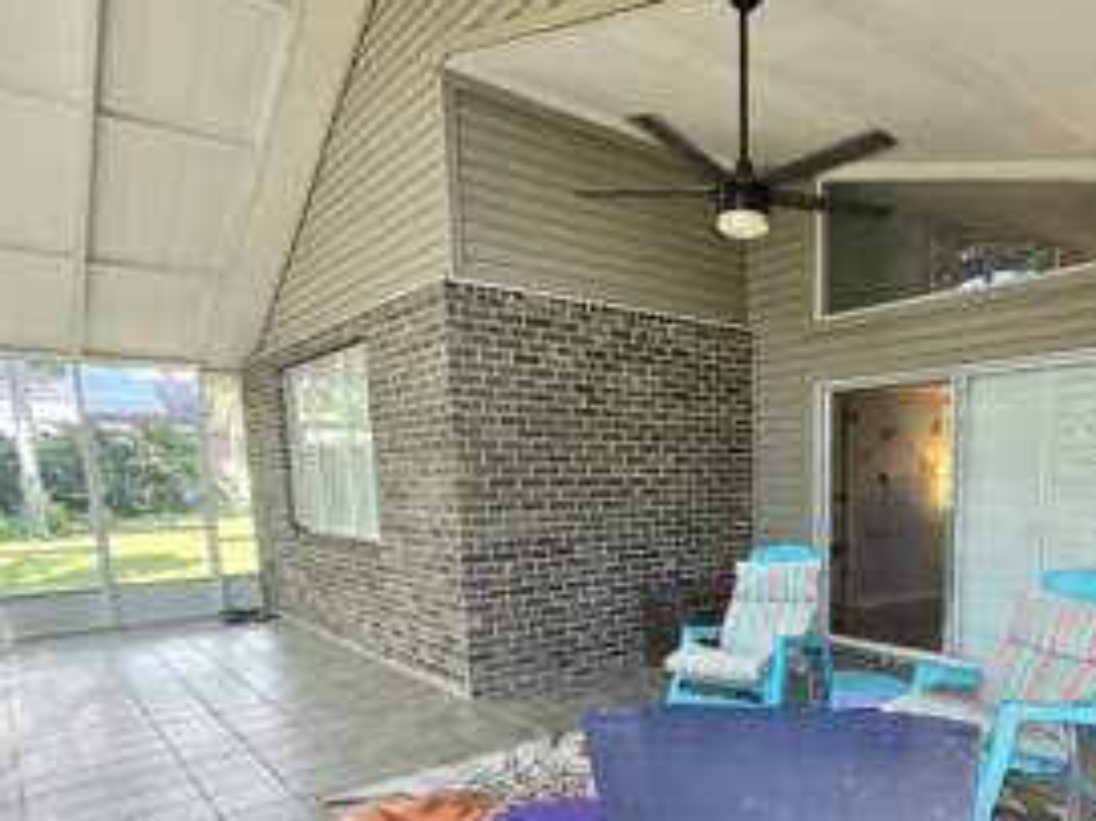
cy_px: 584
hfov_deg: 70.8
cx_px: 768
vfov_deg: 56.8
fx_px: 728
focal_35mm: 23
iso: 100
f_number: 2.2
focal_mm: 2.2
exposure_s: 1/101
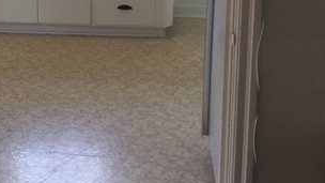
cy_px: -37
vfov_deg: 15.7
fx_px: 638
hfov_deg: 28.3
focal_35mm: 74
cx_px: 91
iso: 32
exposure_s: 1/60
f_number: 2.4
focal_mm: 3.3
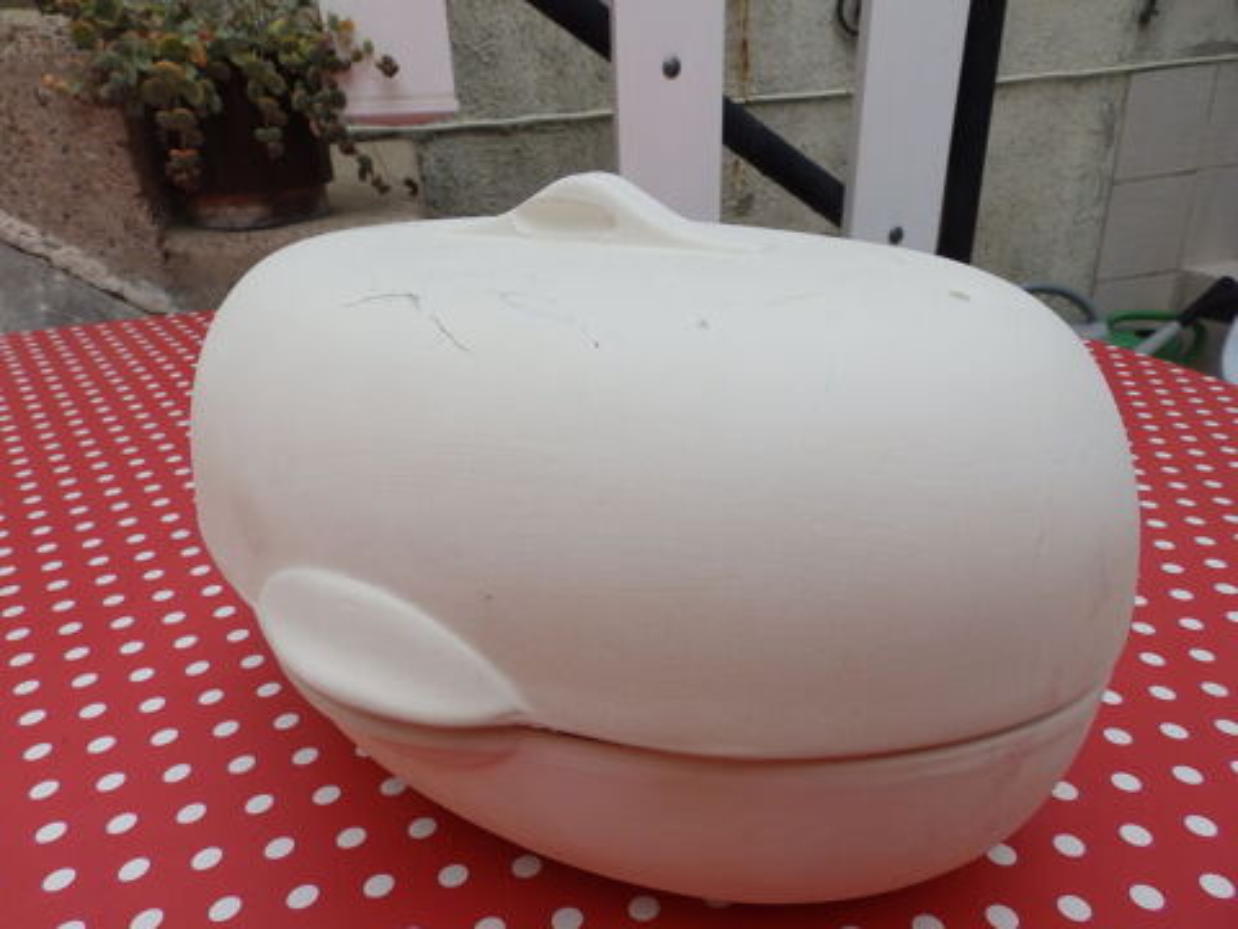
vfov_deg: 61.1
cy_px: 464
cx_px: 619
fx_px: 787
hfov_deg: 76.4
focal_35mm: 22
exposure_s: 1/320
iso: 80
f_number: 4.5
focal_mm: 4
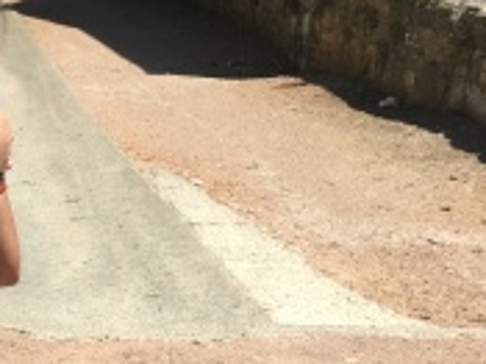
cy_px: 281
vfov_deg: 13.9
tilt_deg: -15.9
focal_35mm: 106
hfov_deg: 15.8
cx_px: -386
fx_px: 1487
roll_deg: -0.1
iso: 25
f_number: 2.2
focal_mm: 4.15
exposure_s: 1/1054
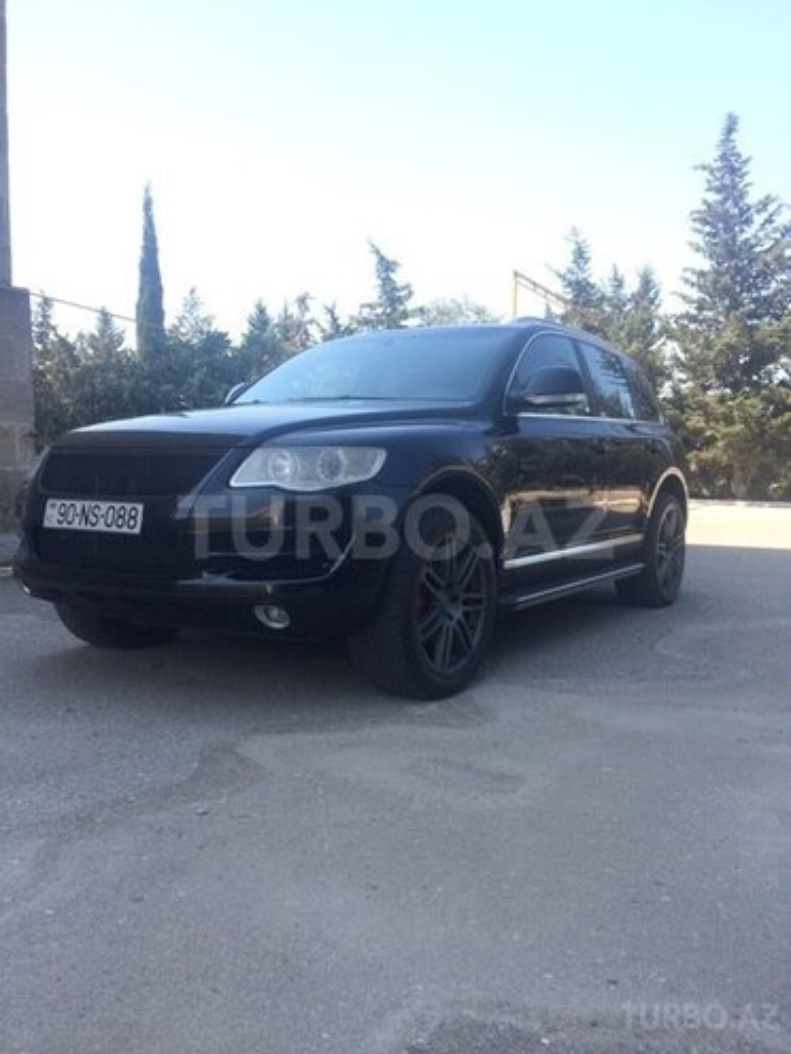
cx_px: 396
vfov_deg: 61.7
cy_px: 527
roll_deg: +1.3
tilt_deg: -6.3
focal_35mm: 29
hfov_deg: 48.2
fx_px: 884
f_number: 2.2
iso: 32
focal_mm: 4.15
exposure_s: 1/533
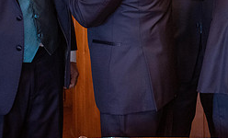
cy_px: -28
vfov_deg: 11.2
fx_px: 690
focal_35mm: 112
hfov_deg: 18.5
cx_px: 198
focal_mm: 31
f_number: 4.2
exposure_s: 1/60
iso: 2500
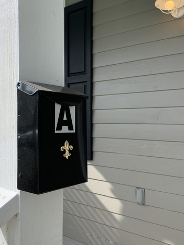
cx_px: 98
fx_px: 263
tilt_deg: -0.9
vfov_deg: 50.2
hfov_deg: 38.6
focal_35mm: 37
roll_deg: +0.8
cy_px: 125
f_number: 1.8
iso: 25
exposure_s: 1/1314
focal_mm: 4.25
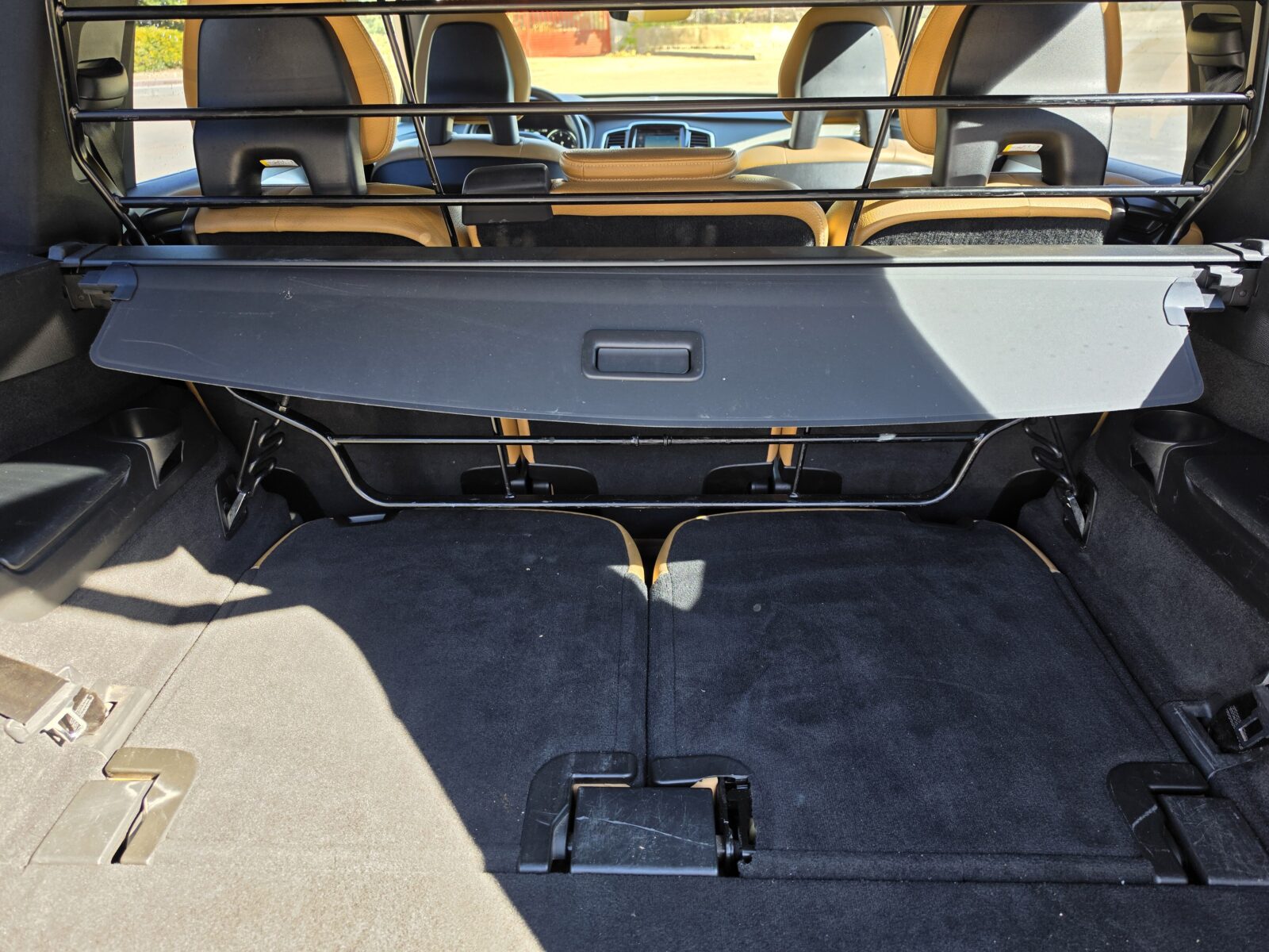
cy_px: 476
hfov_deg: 73.9
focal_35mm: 23
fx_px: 843
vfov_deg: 58.9
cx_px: 634
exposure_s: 1/180
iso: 40
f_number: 1.4
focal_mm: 6.5
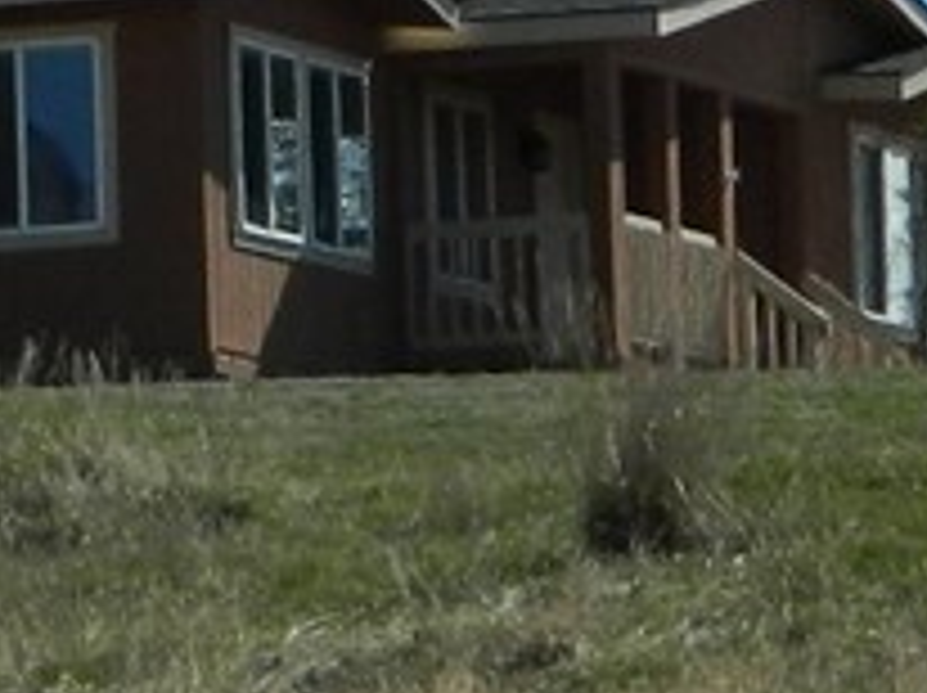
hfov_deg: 3.0
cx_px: -162
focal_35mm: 654
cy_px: 1138
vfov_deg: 2.3
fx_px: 17493
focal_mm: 15.1
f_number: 4.2
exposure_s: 1/1000
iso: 80
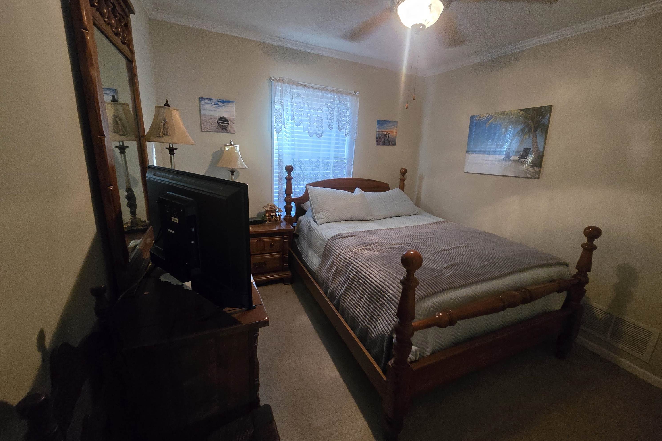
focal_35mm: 14
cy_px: 214
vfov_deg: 81.2
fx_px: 257
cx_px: 342
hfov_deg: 104.2
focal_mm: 2.2
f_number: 2.2
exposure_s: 1/60
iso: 1250
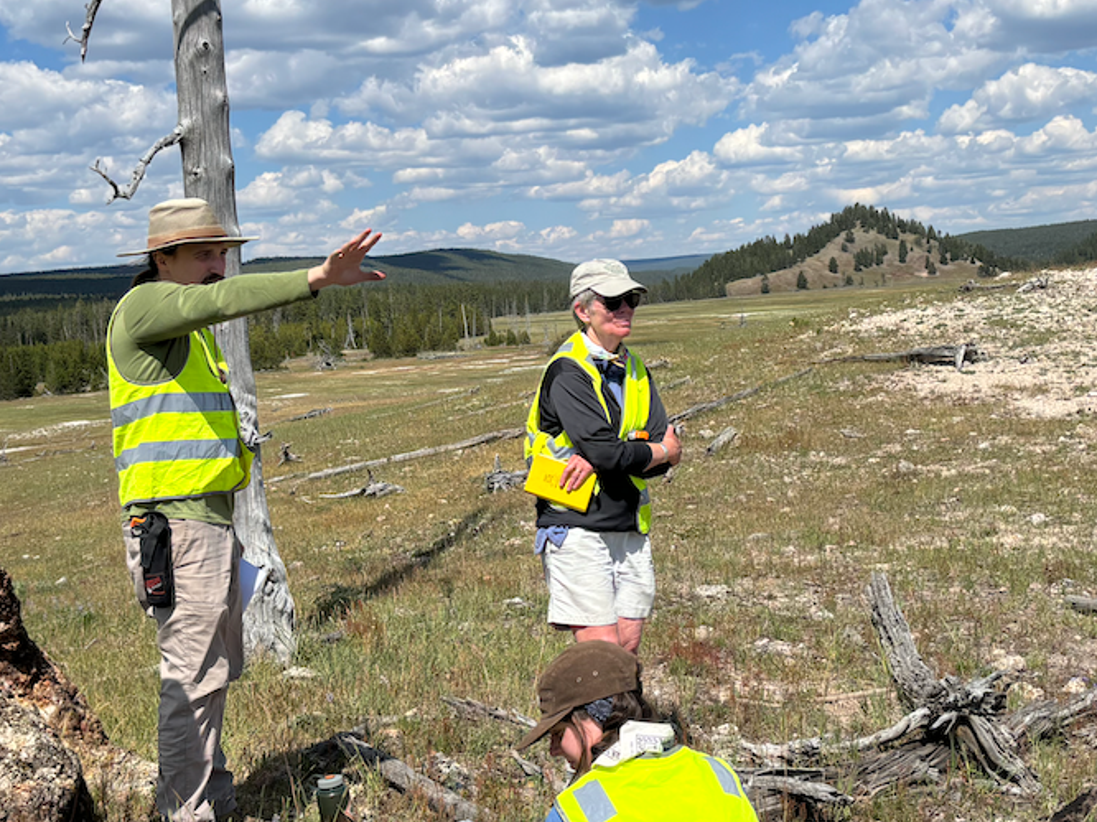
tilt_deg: -5.9
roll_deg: +4.1
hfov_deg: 38.1
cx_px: 637
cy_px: 422
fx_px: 1584
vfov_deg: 29.1
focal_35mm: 50
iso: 50
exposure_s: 1/4630
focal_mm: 5.96
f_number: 1.6
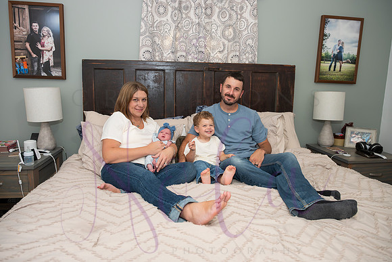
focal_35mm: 25
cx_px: 191
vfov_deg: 51.3
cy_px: 128
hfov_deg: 71.4
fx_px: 273
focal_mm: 24
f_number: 4
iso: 800
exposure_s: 1/320
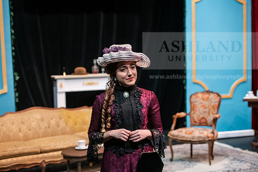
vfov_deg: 18.2
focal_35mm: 75
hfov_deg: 27.0
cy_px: 86
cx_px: 129
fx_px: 538
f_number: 3.2
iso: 3200
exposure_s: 1/200
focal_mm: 75
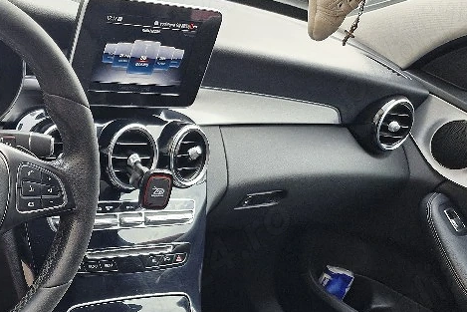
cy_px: 292
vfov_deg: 25.5
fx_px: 662
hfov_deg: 35.0
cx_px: -8
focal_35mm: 51
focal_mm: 5.54
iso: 125
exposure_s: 1/182
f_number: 1.8
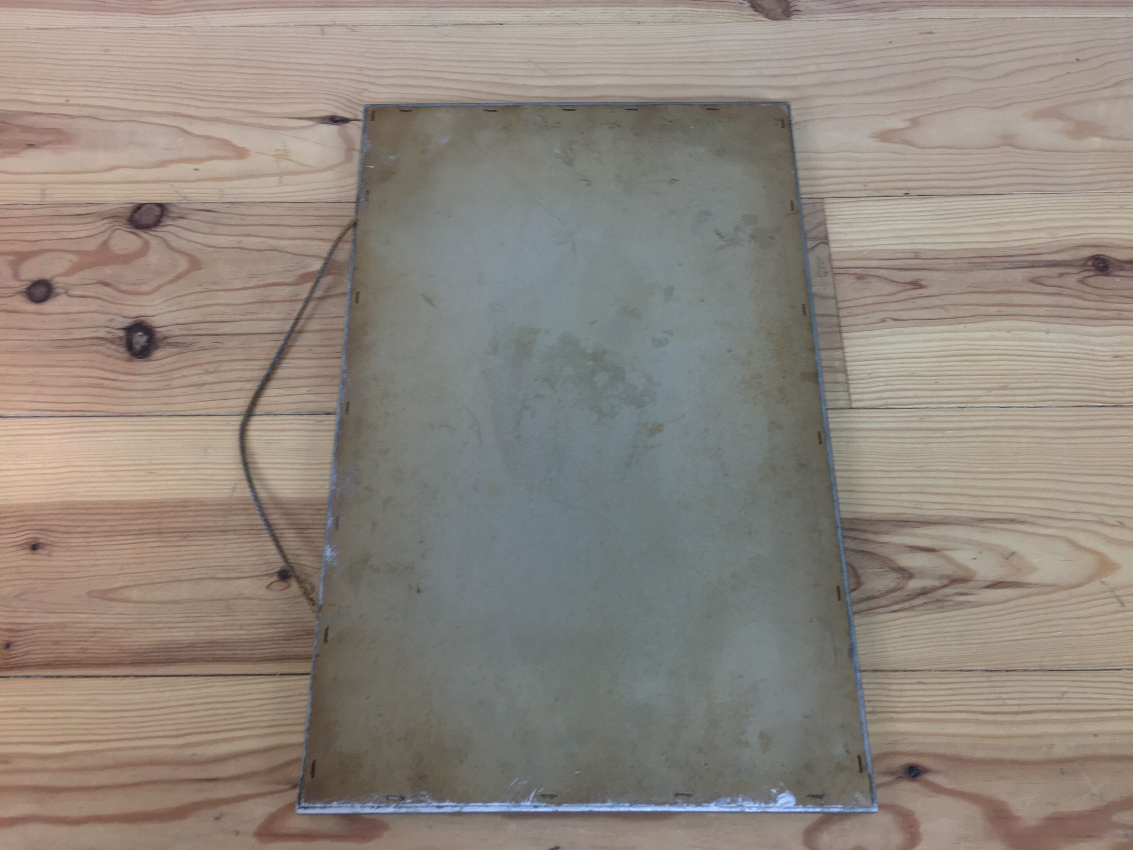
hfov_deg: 61.7
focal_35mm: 29
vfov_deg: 48.2
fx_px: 949
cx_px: 566
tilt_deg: -66.8
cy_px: 425
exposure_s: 1/33
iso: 40
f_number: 2.2
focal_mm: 4.15
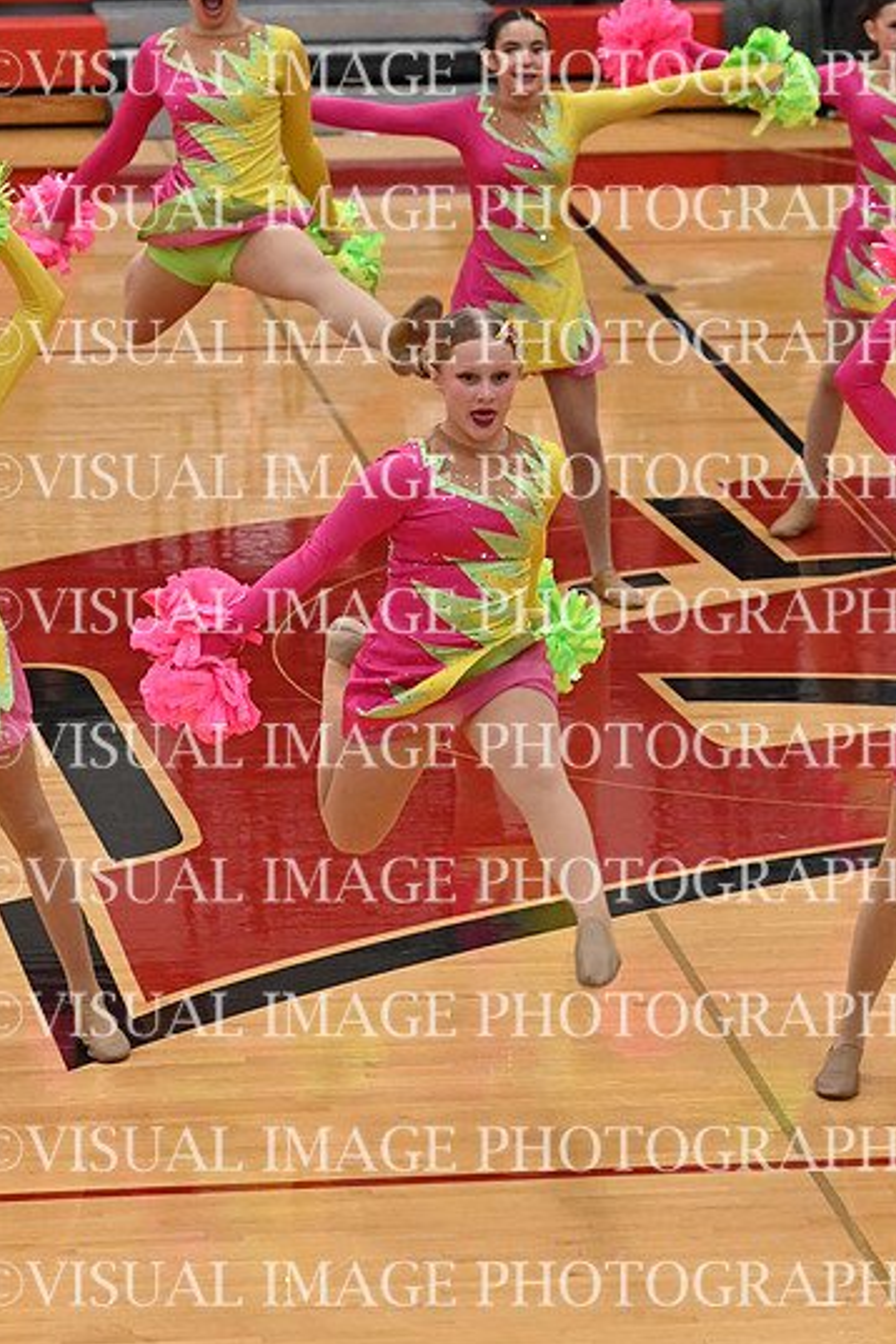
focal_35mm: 188
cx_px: 459
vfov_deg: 10.9
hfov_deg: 7.3
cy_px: 678
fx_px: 7018
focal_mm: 116
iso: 6400
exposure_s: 1/400
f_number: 4
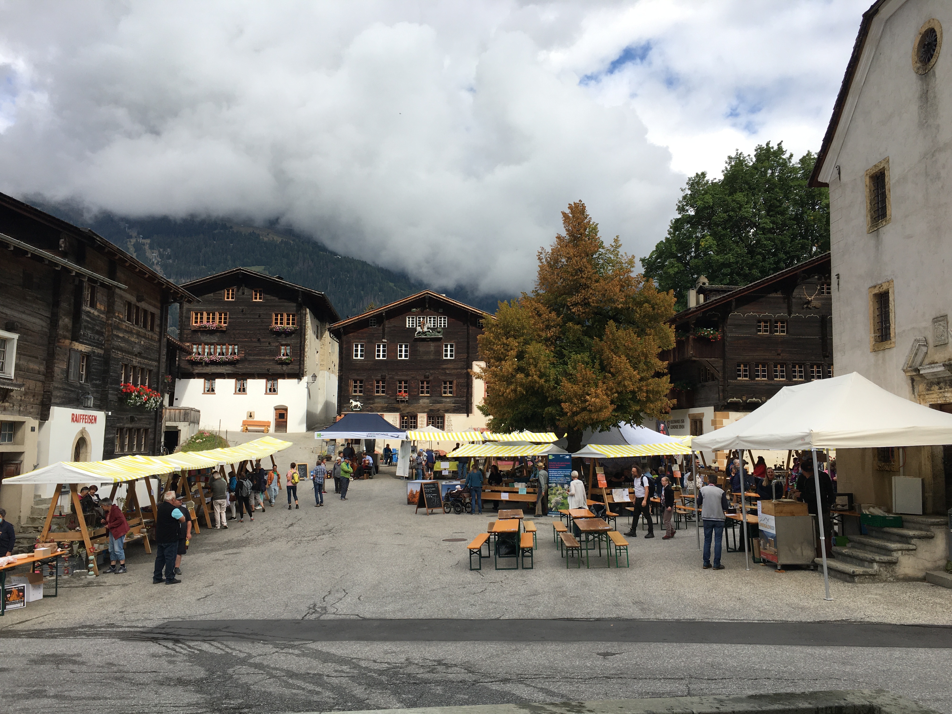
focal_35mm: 29
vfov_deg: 48.2
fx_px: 798
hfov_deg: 61.7
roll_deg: -1.3
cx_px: 476
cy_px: 357
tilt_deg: +6.8
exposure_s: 1/836
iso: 25
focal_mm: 4.15
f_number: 2.2
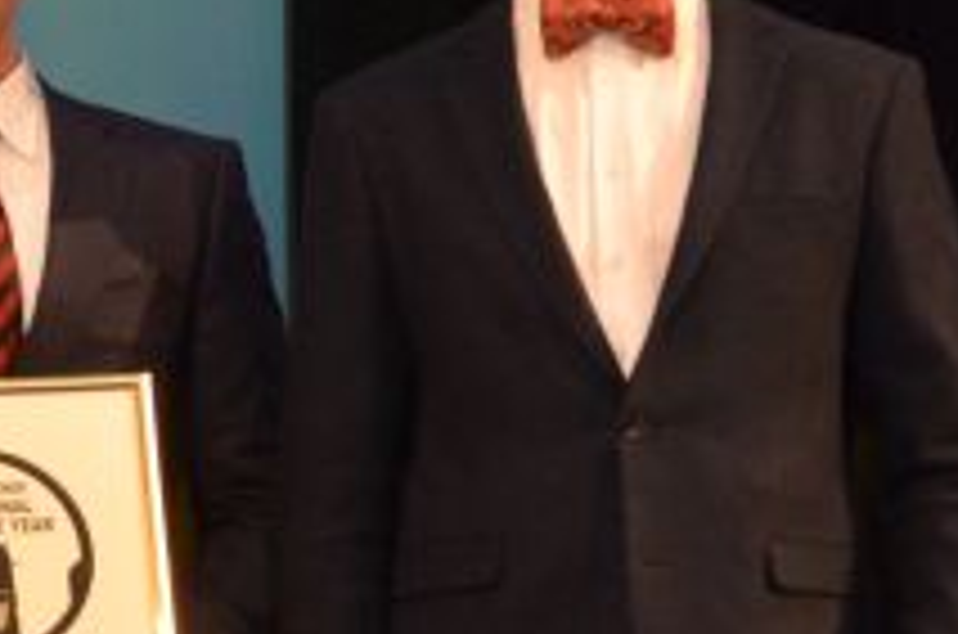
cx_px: -1408
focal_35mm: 254
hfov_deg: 7.5
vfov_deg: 5.4
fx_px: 6744
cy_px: 447
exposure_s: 1/60
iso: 900
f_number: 4.2
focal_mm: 30
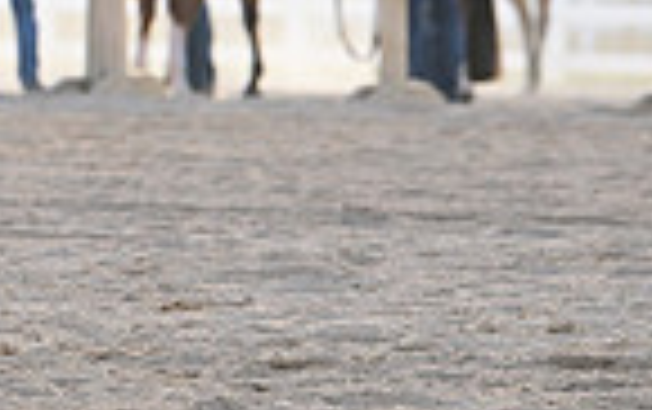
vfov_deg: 1.9
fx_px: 12293
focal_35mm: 691
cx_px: -621
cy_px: -250
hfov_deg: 3.0
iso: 1000
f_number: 5
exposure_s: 1/1600
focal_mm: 170
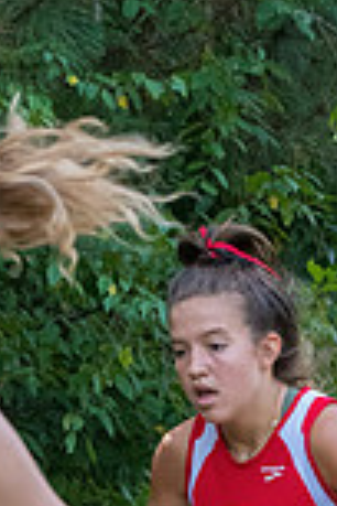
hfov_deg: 3.6
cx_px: 259
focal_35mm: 379
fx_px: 5321
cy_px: 724
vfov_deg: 5.4
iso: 3200
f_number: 5
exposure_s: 1/1600
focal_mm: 86
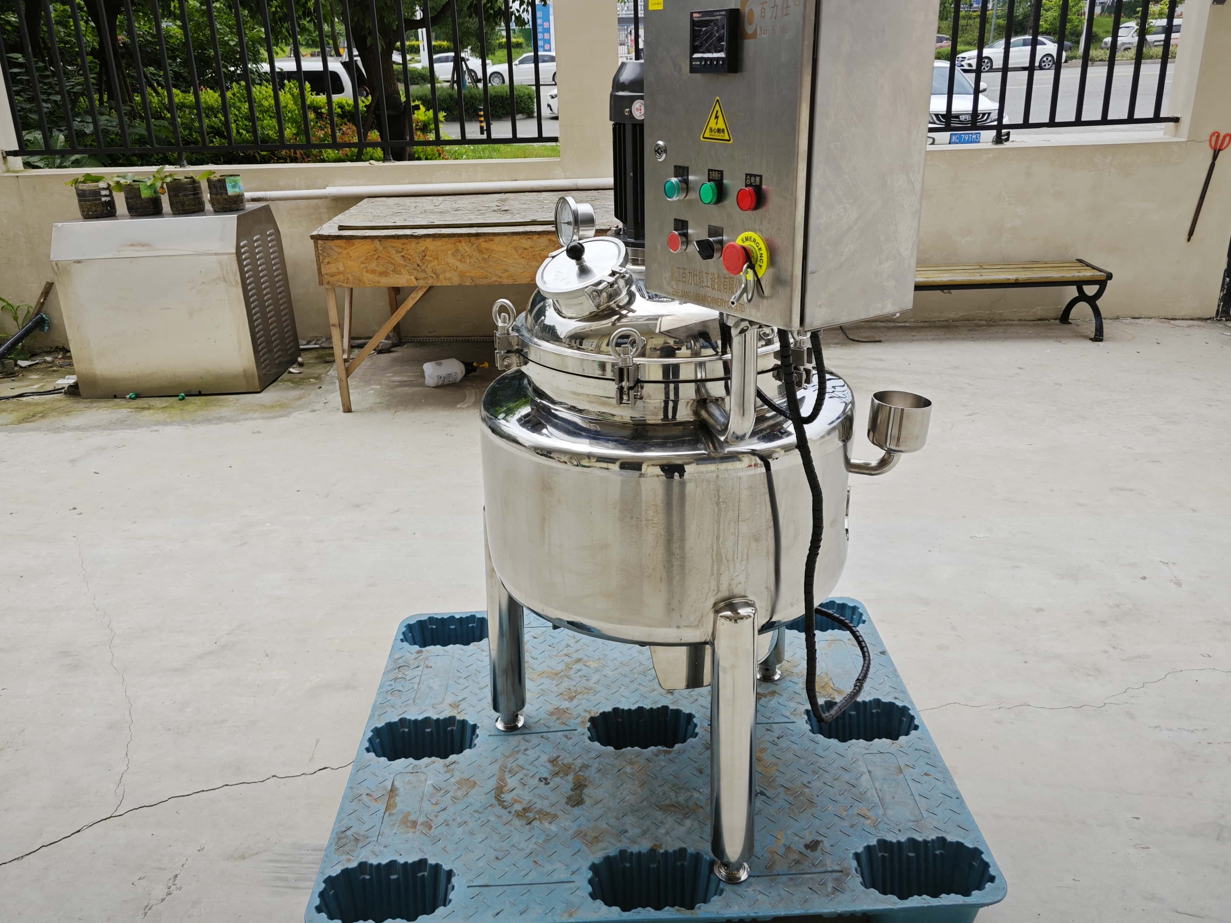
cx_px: 607
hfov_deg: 63.4
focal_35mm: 28
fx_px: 996
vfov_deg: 49.7
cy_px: 417
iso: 50
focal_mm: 5.43
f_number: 1.8
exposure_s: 1/1827
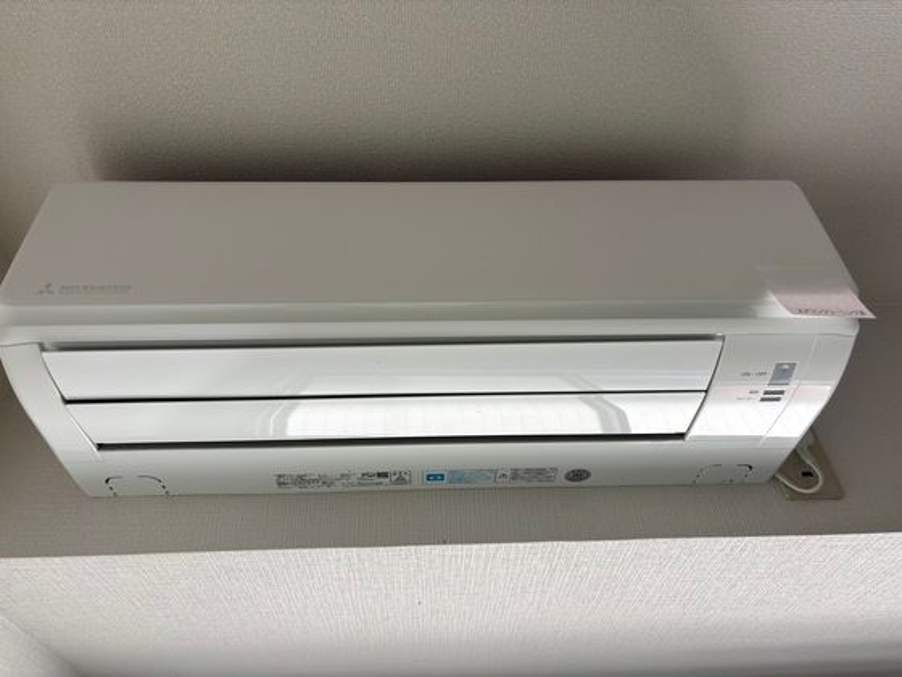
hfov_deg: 67.3
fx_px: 677
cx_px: 451
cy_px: 338
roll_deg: +2.2
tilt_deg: +40.6
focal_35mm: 26
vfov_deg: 53.1
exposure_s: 1/121
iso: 40
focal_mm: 5.96
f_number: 1.6
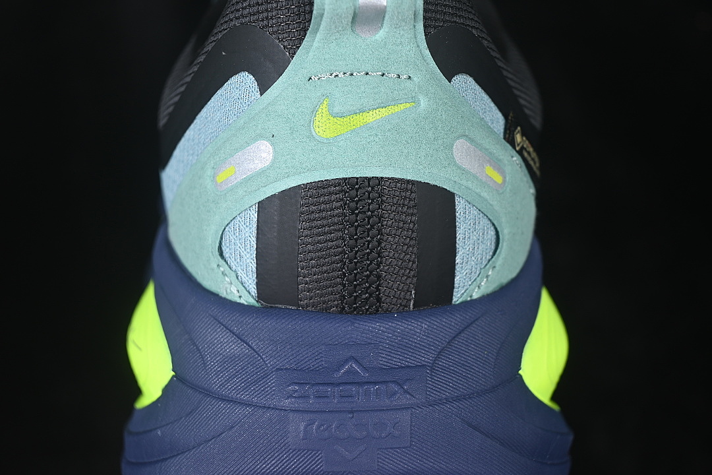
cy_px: 238
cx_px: 356
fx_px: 1483
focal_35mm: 75
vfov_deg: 18.2
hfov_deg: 27.0
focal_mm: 50
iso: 160
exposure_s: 1/60
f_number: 6.3
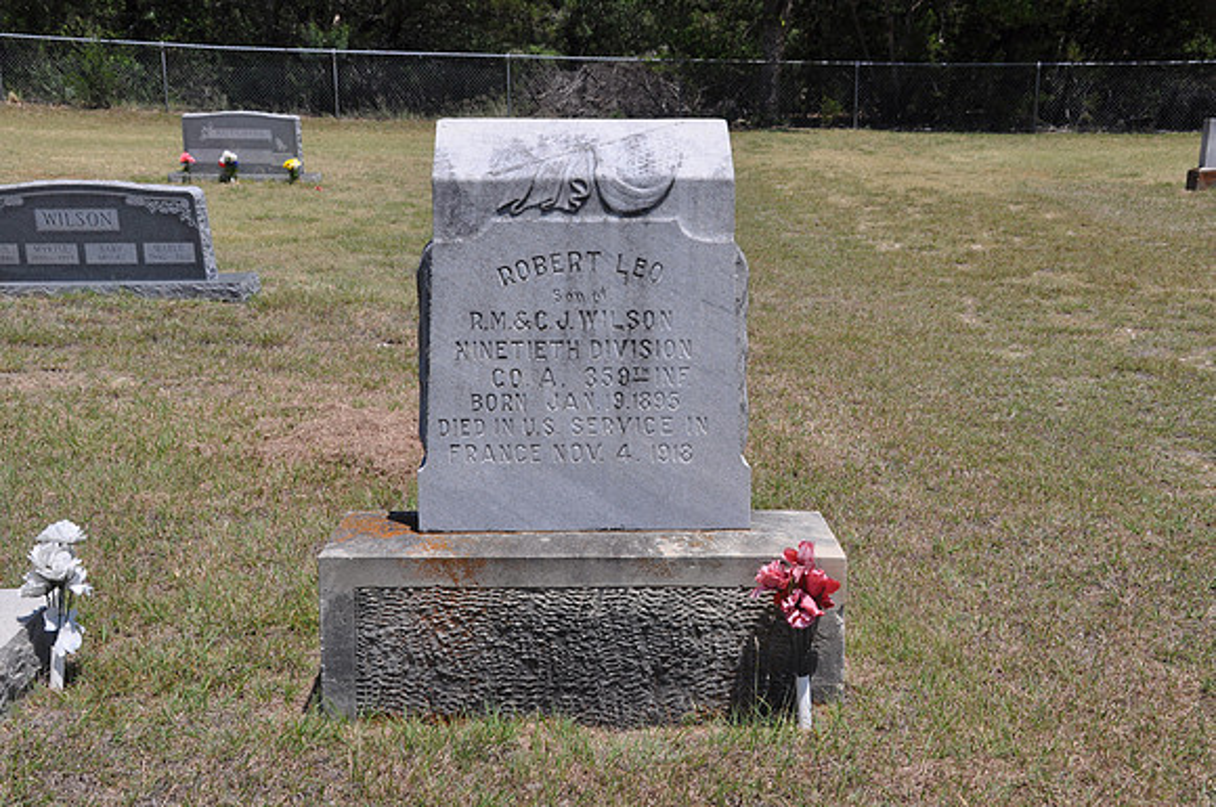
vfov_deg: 28.0
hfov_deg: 41.2
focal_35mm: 48
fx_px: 1619
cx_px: 608
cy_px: 404
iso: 200
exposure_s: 1/160
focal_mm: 32
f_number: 13
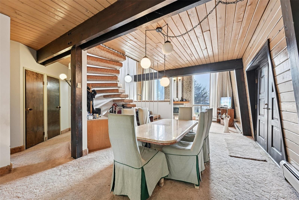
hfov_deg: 104.3
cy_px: 100
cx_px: 150
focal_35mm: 14
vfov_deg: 81.2
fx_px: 116
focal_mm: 14
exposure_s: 1/8
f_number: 11
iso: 400
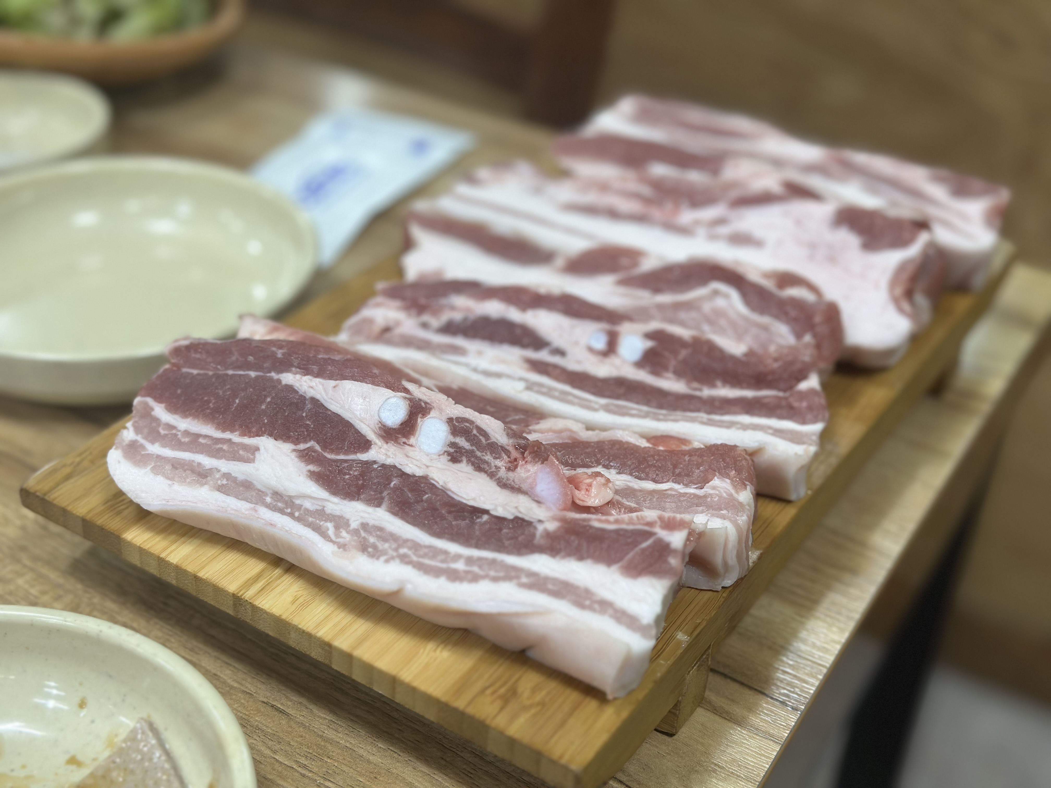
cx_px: 526
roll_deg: -2.8
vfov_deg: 30.3
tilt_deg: -35.1
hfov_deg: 39.7
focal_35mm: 48
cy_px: 394
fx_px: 1457
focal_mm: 6.86
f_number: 1.78
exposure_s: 1/120
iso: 125
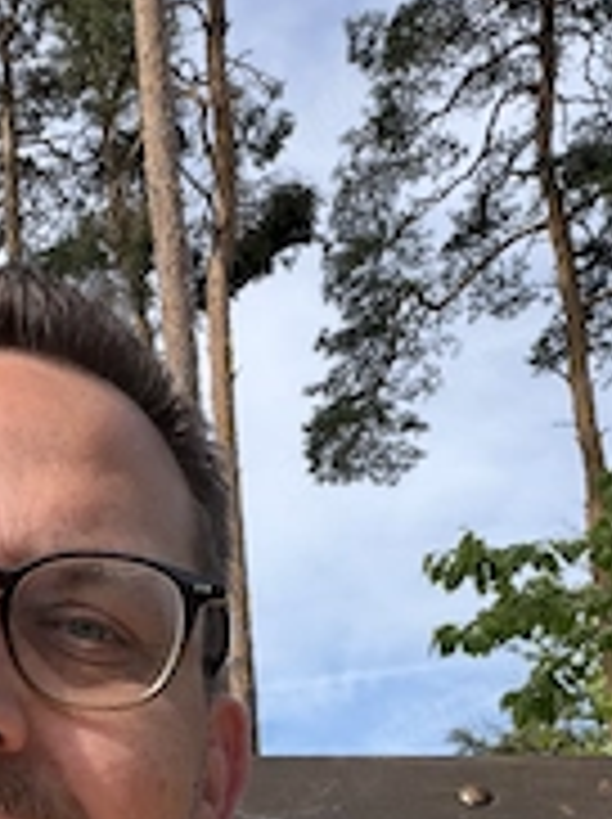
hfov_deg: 21.1
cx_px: -54
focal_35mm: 66
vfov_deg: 27.8
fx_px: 1559
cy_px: 810
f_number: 1.9
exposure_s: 1/796
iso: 32
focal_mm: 2.71
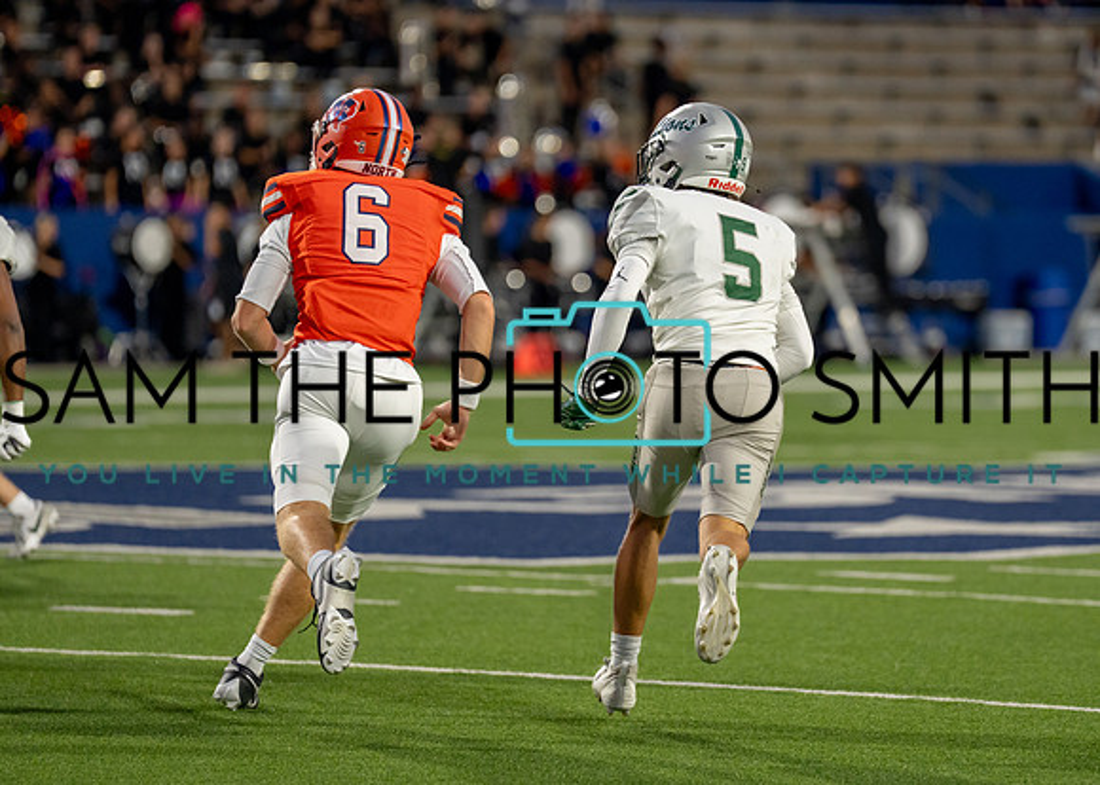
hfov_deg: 7.3
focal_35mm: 277
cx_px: 681
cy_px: 332
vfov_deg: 5.2
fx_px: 8662
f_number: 2.8
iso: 2000
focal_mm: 197
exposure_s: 1/1600
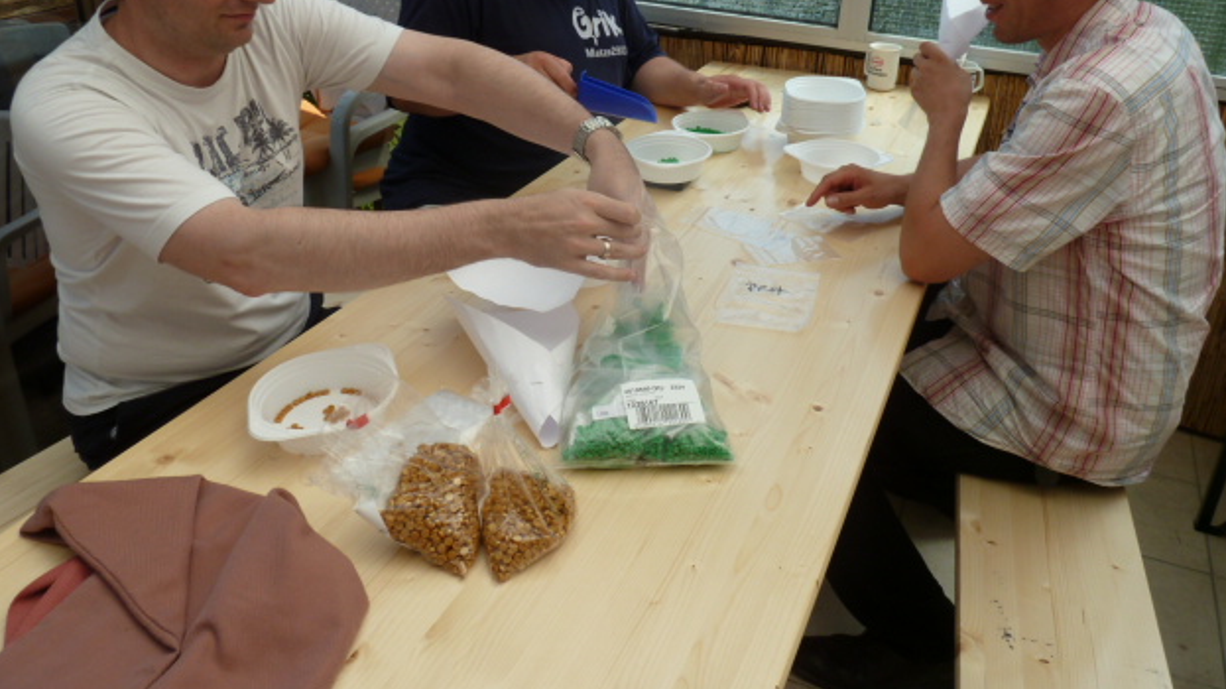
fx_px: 910
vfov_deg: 40.9
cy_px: 222
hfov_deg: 67.9
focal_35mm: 28
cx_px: 610
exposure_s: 1/320
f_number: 4
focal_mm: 4.1
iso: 80
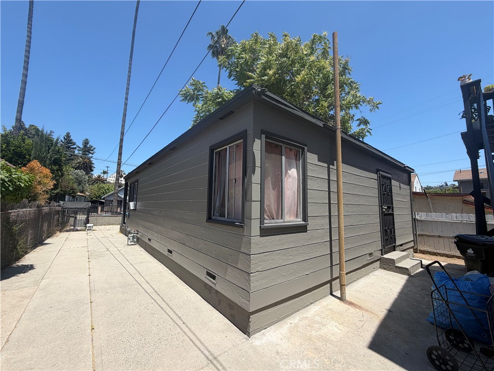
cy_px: 186
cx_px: 247
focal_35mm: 14
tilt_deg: +7.1
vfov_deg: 85.7
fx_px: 200
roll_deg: -0.3
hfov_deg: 102.1
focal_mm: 2.22
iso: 25
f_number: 2.2
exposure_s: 1/770
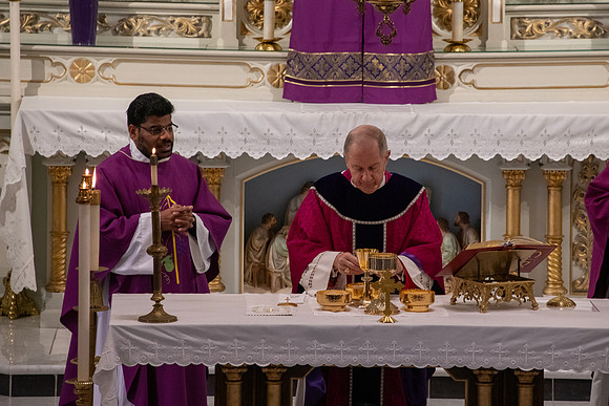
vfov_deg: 3.9
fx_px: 6003
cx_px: 355
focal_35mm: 355
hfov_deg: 5.8
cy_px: 169
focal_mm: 300
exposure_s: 1/100
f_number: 9
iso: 4000
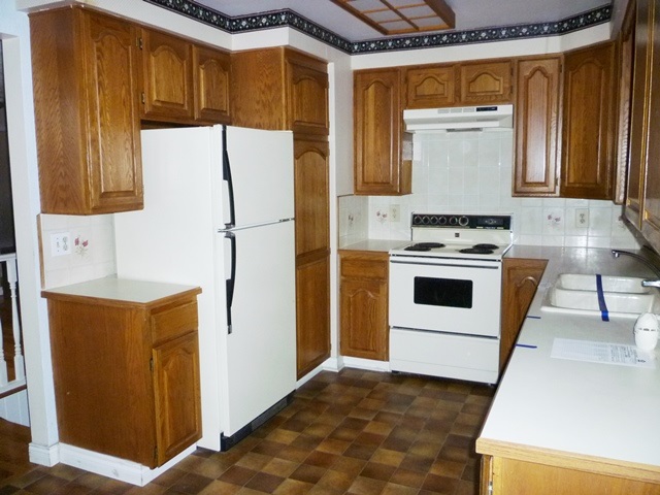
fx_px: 553
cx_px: 330
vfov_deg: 48.2
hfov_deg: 61.7
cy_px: 248
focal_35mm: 29
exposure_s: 1/30
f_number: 3.3
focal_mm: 5.2
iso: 320
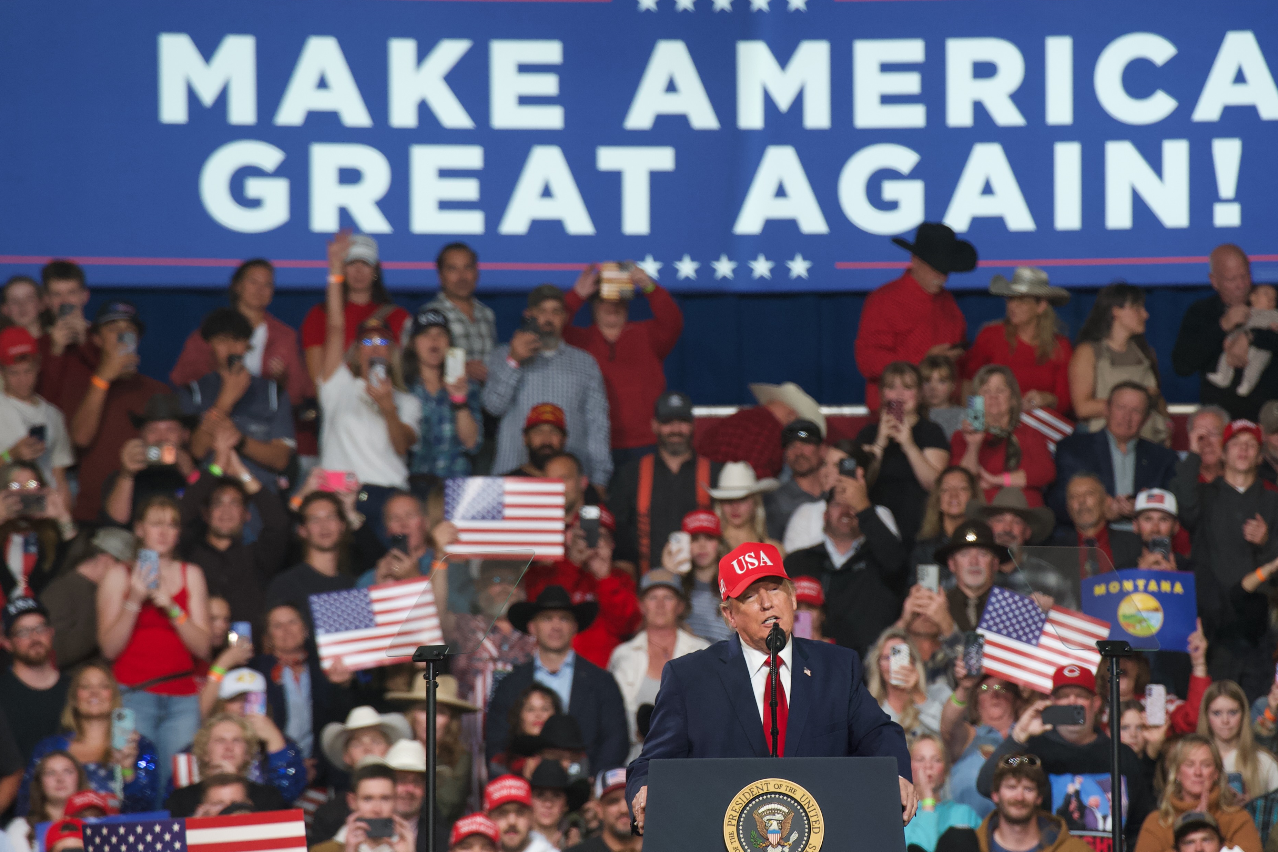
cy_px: 529
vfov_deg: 5.6
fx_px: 8732
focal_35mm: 246
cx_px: 718
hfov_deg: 8.4
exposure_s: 1/200
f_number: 4
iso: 1600
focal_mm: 180
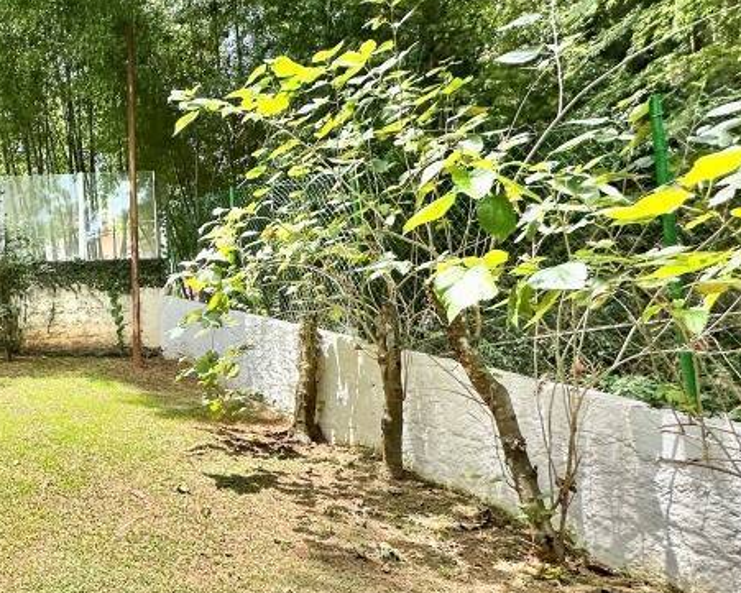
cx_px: 18
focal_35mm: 31
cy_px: 435
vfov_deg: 45.7
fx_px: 680
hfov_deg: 48.3
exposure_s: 1/651
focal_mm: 2.22
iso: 40
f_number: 2.2
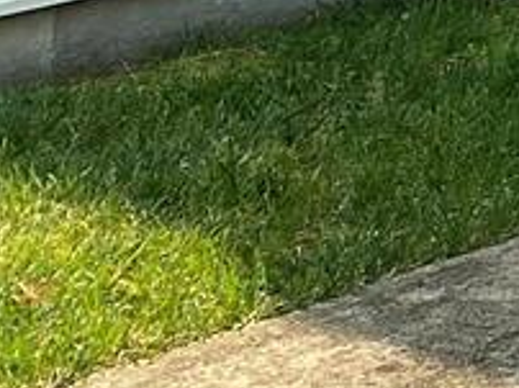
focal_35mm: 206
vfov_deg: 6.2
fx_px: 3085
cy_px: -1071
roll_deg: +0.0
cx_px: 1721
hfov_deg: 7.9
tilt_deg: +4.5
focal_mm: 4.25
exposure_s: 1/1232
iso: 32
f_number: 1.8
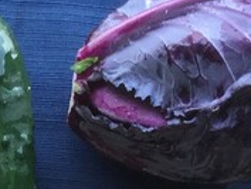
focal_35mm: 179
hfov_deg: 9.8
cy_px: 423
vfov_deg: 7.8
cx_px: -339
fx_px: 1299
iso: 32
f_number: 2.4
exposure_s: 1/60
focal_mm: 3.3
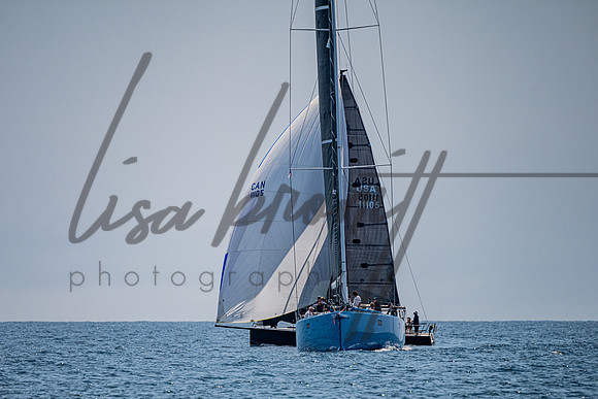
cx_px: 254
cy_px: 269
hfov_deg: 3.8
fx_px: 9029
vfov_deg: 2.5
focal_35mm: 543
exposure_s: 1/4000
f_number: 5.6
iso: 400
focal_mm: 400
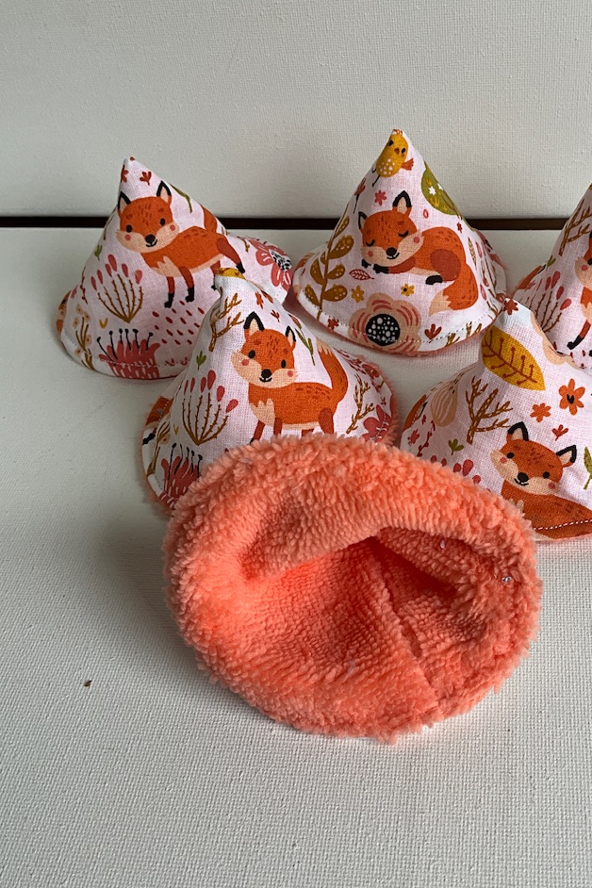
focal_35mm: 41
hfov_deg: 32.2
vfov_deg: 47.4
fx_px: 1011
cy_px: 468
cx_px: 420
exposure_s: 1/131
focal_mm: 3
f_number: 1.8
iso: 16
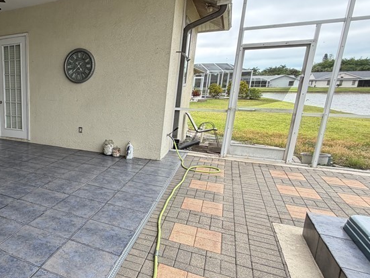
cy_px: 148
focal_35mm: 26
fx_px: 278
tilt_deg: -13.7
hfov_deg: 57.8
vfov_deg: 53.1
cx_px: 38
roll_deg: +1.0
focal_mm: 2.22
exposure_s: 1/266
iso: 50
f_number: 2.2
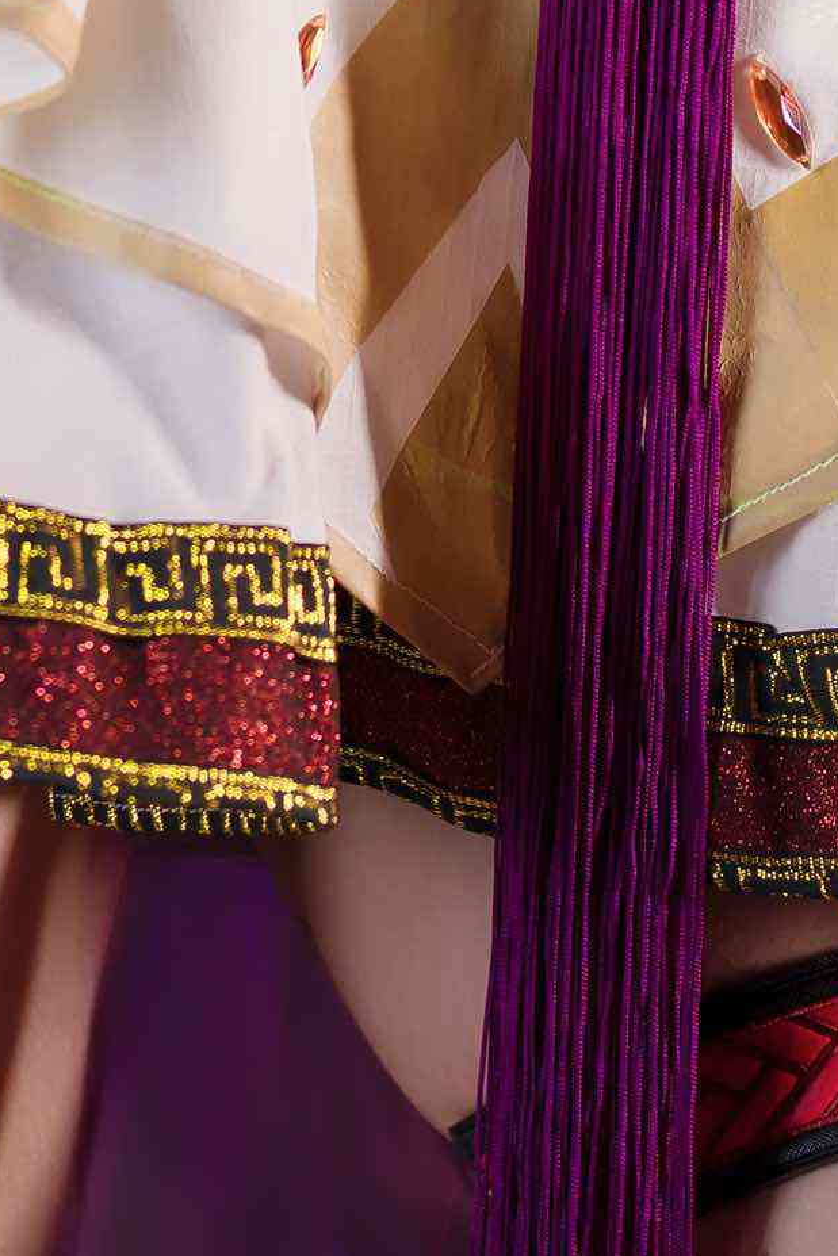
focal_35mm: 256
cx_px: 203
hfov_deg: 5.4
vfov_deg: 7.5
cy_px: -1672
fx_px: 8935
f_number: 1.6
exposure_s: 1/250
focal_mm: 50
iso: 100
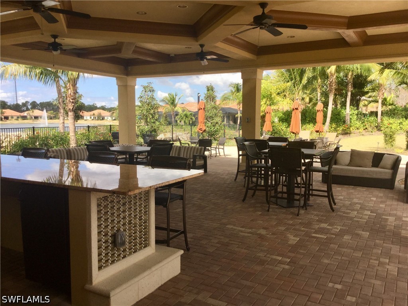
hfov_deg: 58.4
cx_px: 204
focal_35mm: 31
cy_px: 153
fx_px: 365
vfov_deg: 45.4
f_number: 2.4
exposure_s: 1/662
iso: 25
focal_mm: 3.3
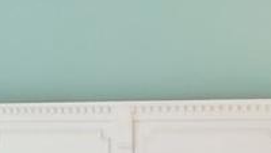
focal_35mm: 134
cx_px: 53
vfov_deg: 9.0
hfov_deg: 15.9
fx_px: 964
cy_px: 154
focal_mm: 16
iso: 400
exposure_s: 1/25
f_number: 8
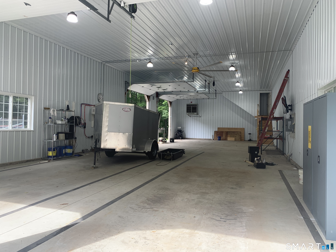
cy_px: 126
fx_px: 252
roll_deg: -0.9
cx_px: 168
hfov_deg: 67.3
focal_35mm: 26
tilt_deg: +0.8
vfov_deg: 53.1
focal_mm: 4.25
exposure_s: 1/149
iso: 25
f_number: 1.8
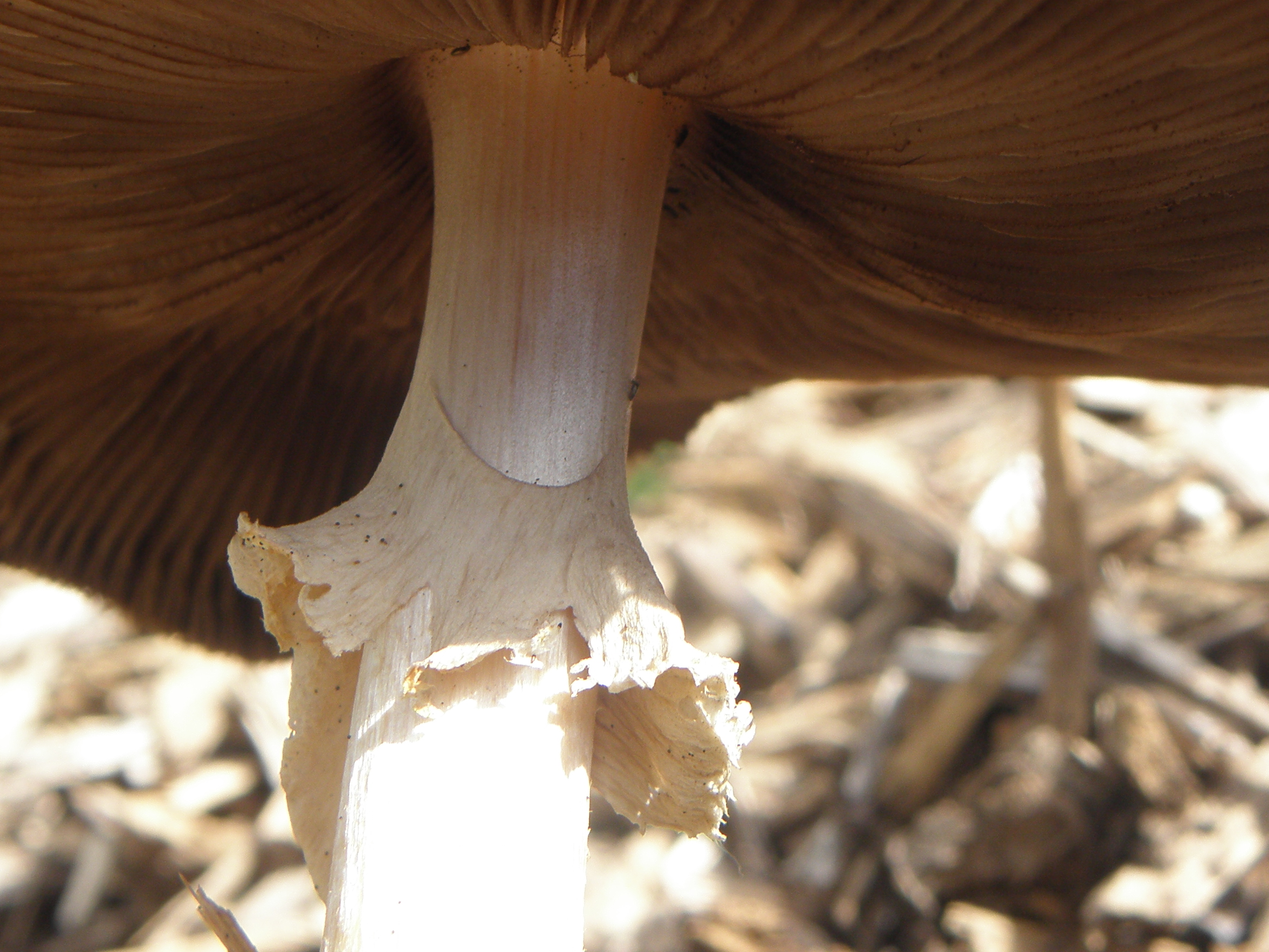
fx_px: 3153
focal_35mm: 86
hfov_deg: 22.8
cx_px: 657
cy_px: 382
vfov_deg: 17.2
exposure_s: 1/160
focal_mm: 9.22
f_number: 4.5
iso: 64
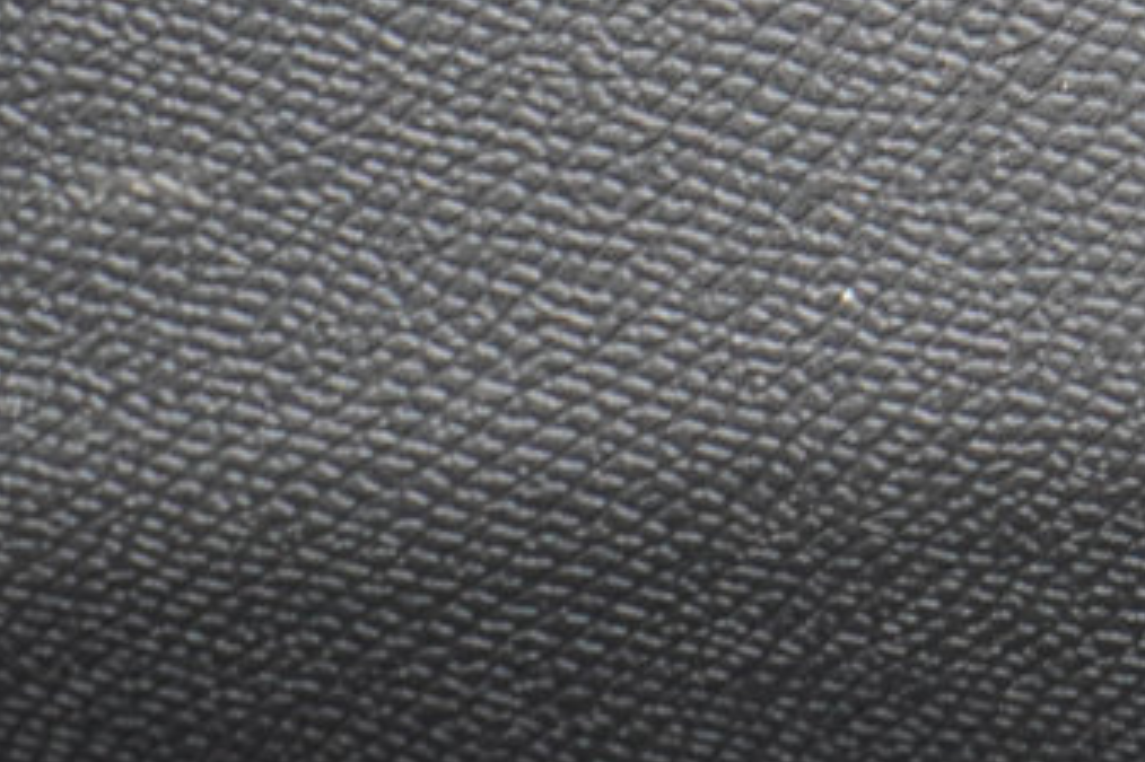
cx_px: 2839
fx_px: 7628
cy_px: -620
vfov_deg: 5.6
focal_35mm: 240
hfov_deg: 7.9
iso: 500
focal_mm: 27
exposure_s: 1/50
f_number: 4.5
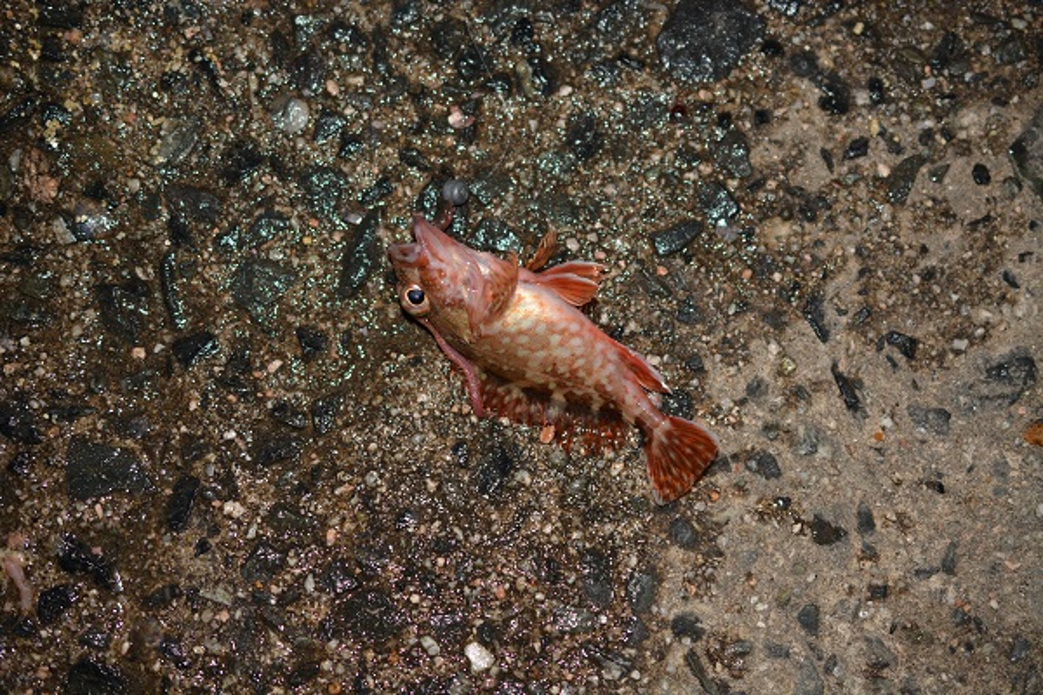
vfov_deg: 22.6
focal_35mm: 60
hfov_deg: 33.4
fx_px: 1738
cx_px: 522
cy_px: 348
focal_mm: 40
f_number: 3
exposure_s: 1/60
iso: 360
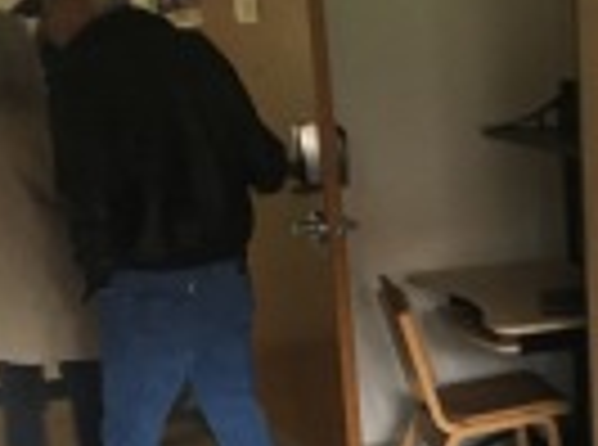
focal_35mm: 80
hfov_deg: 22.0
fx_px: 1378
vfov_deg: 18.0
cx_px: 778
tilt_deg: -16.1
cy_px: 423
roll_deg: +1.9
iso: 200
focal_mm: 4.15
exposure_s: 1/17
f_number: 2.2
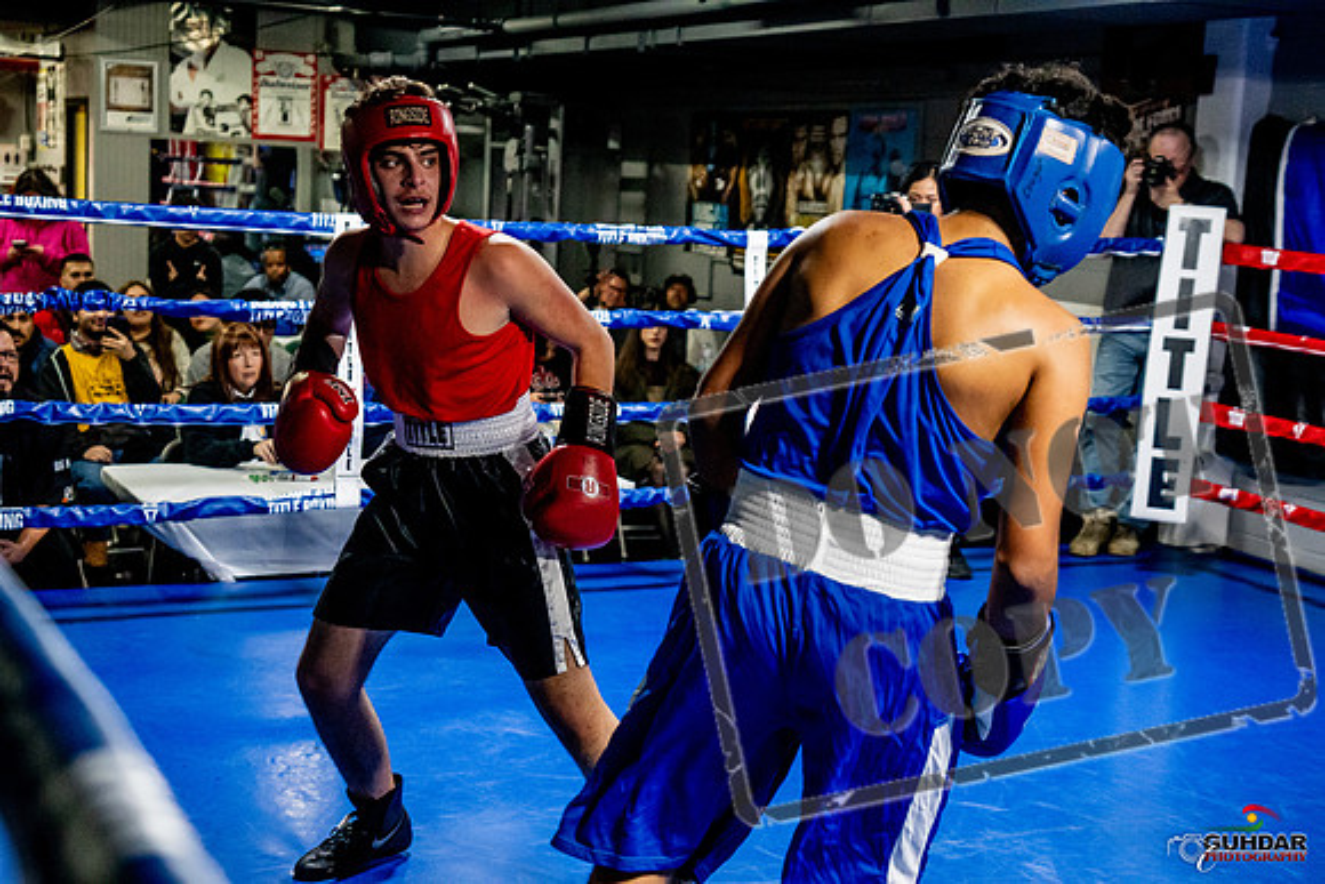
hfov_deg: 38.2
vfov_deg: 26.0
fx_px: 1914
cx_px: 662
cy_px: 442
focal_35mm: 52
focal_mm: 35
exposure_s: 1/800
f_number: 2.8
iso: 5000
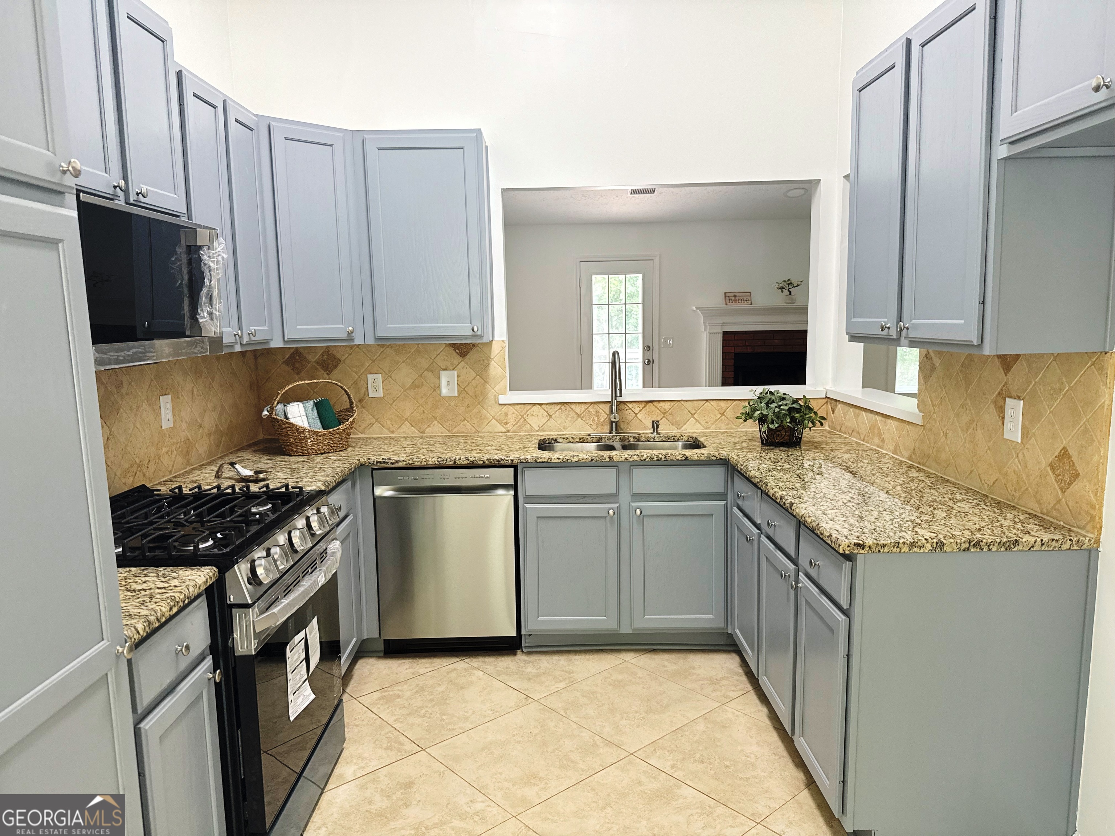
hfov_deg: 71.6
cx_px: 558
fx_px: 773
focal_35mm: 24
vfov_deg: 56.8
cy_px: 418
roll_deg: +0.3
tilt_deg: -7.9
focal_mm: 6.76
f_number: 1.78
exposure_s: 1/120
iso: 160
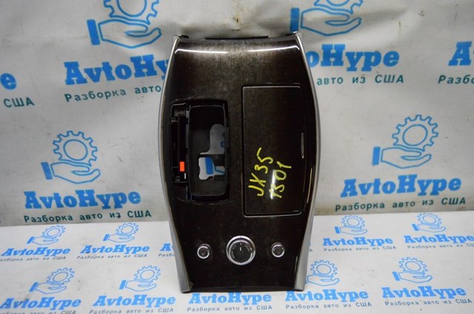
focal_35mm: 27
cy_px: 157
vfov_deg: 47.8
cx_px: 237
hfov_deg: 67.4
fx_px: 355
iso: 6400
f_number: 3.5
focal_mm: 18
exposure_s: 1/1000
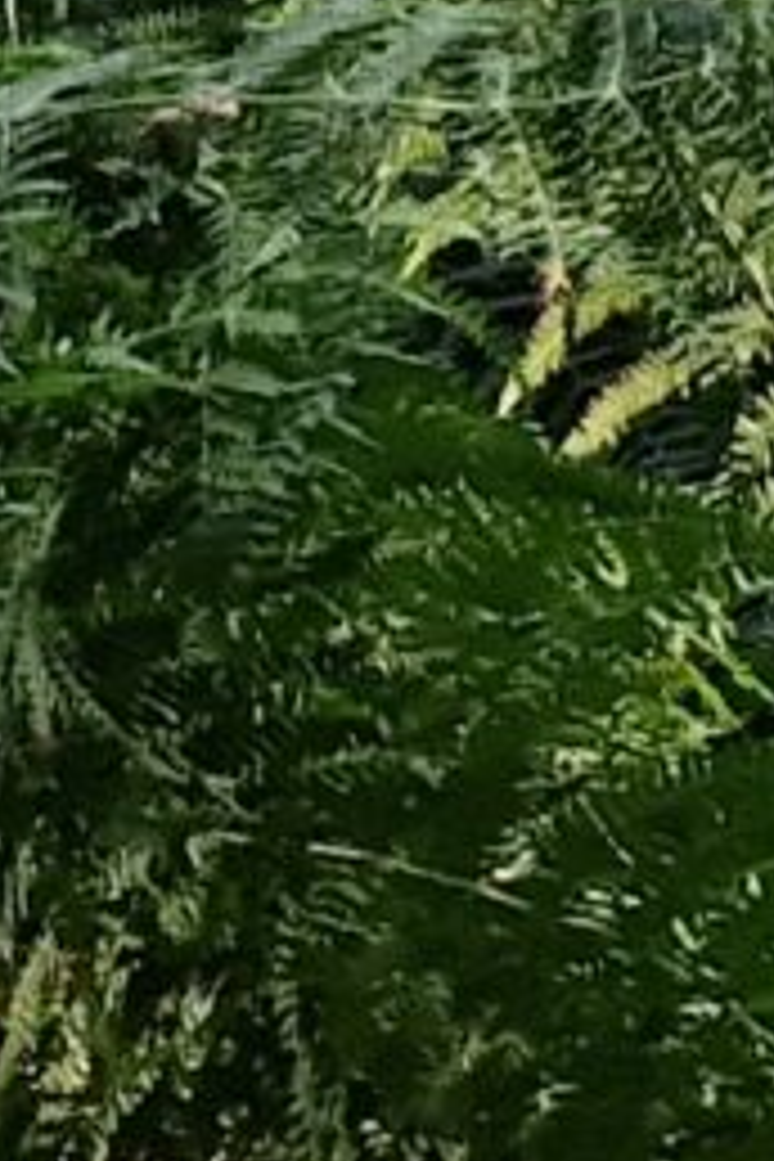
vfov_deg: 7.7
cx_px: -688
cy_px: -2223
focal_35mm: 237
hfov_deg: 5.7
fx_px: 7643
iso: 50
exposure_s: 1/720
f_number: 1.8
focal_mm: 5.54
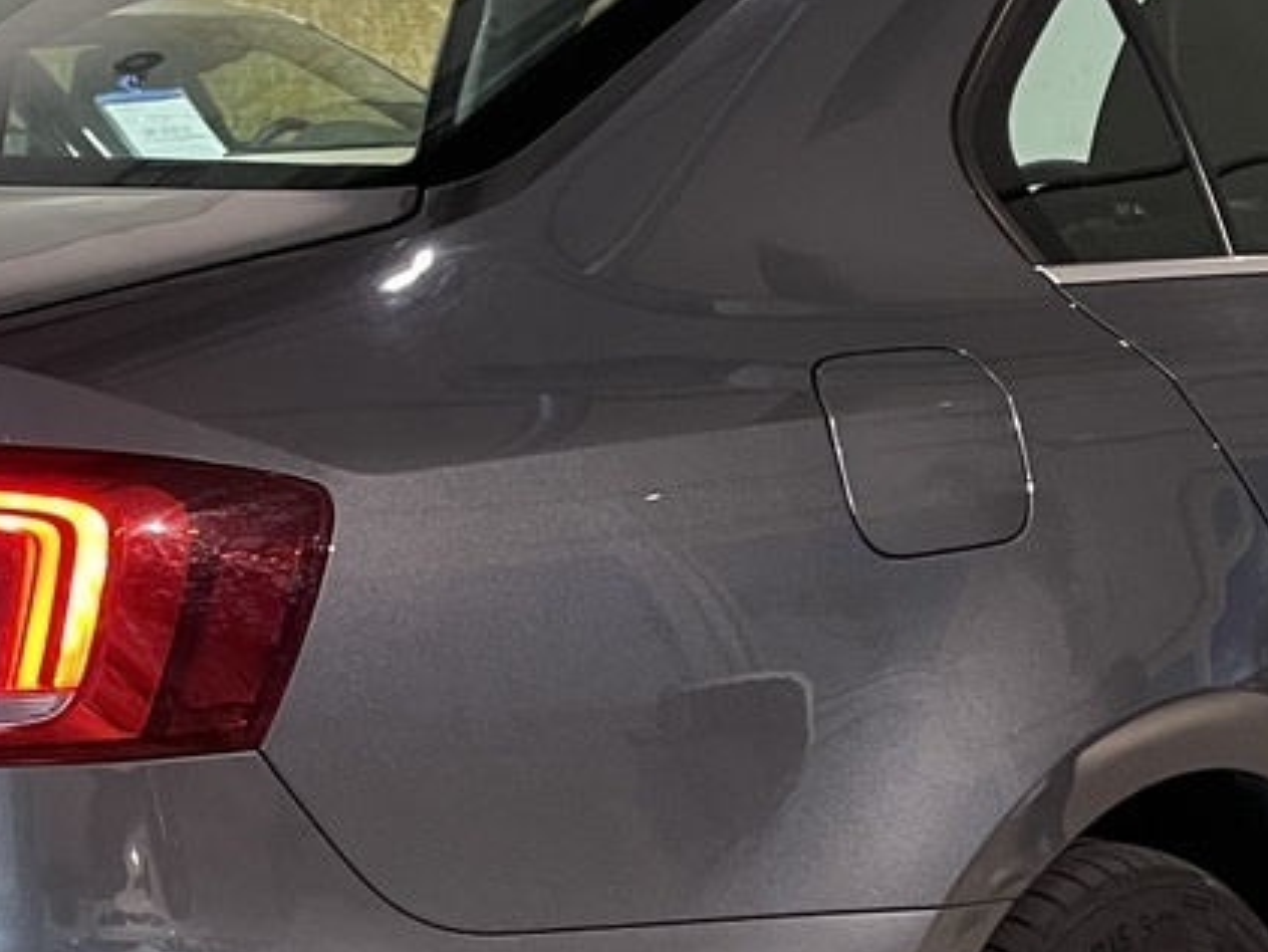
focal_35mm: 89
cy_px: 780
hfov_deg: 22.0
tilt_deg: -11.8
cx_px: 560
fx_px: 3261
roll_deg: +0.6
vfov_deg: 16.5
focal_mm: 4.2
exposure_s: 1/50
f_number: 1.6
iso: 320
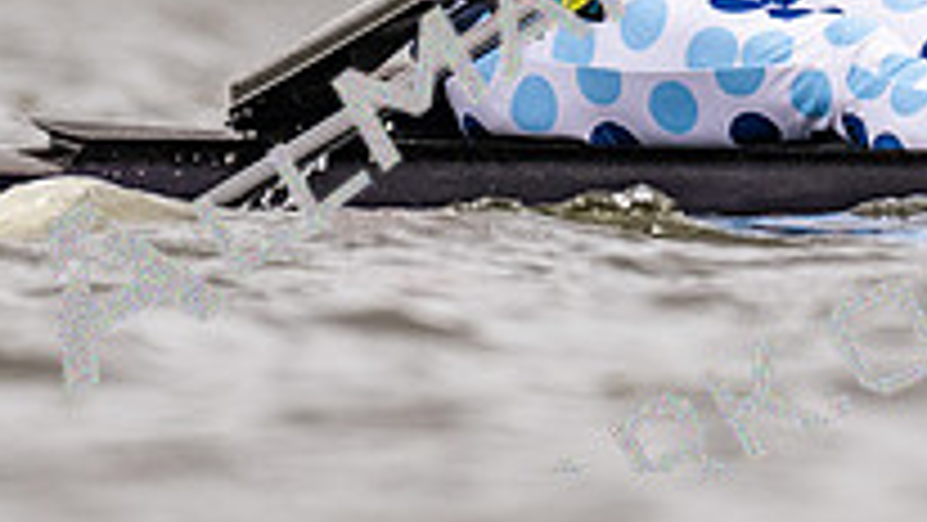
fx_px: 65155
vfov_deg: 0.5
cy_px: -297
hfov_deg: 0.8
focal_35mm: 2650
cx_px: 958
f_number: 4
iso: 640
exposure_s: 1/2500
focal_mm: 600
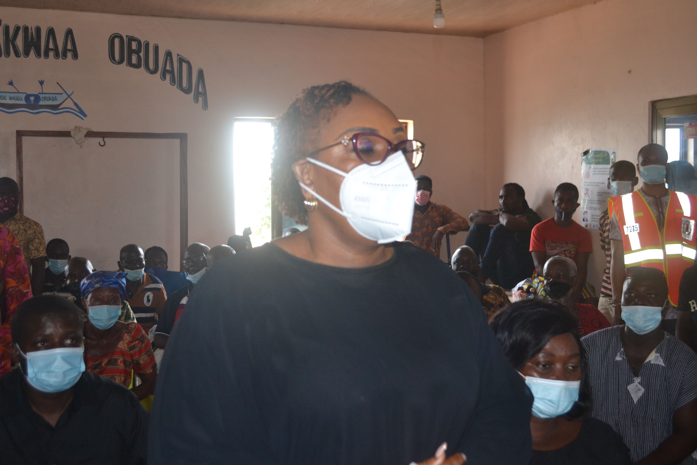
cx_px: 348
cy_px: 232
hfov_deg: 45.0
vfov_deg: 30.8
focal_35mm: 44
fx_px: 842
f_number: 4.5
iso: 560
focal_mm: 29
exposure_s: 1/60
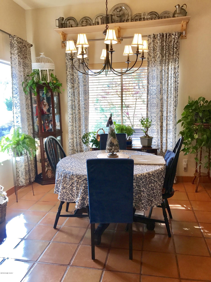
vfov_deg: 63.4
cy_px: 141
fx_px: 228
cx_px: 106
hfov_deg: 49.7
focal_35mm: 28
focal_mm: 3.99
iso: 40
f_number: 1.8
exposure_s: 1/120
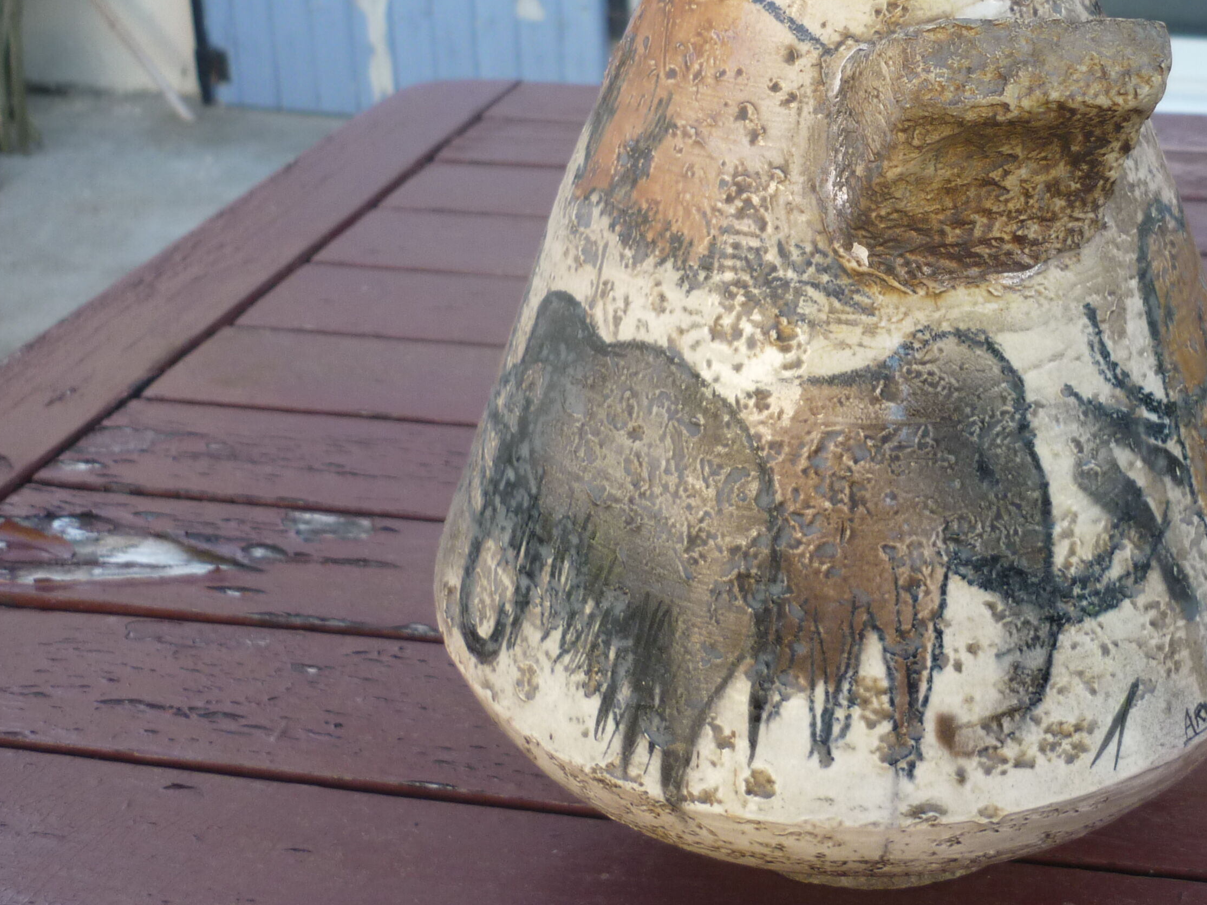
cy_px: 208
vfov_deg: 26.6
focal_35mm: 54
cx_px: 914
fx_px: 1883
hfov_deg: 34.7
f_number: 2.8
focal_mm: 5.5
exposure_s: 1/160
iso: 80
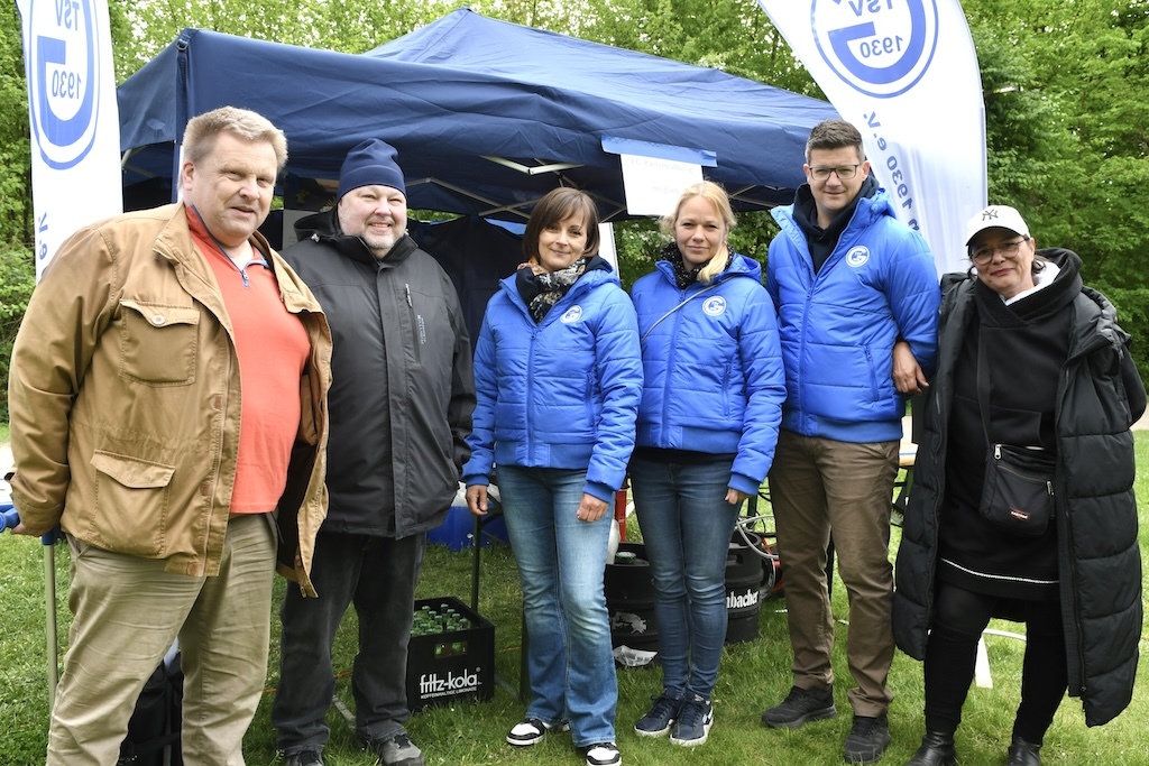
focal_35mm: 33
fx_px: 1053
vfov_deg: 40.0
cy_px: 383
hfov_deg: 57.2
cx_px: 574
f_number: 9
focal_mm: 22
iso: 400
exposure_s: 1/160
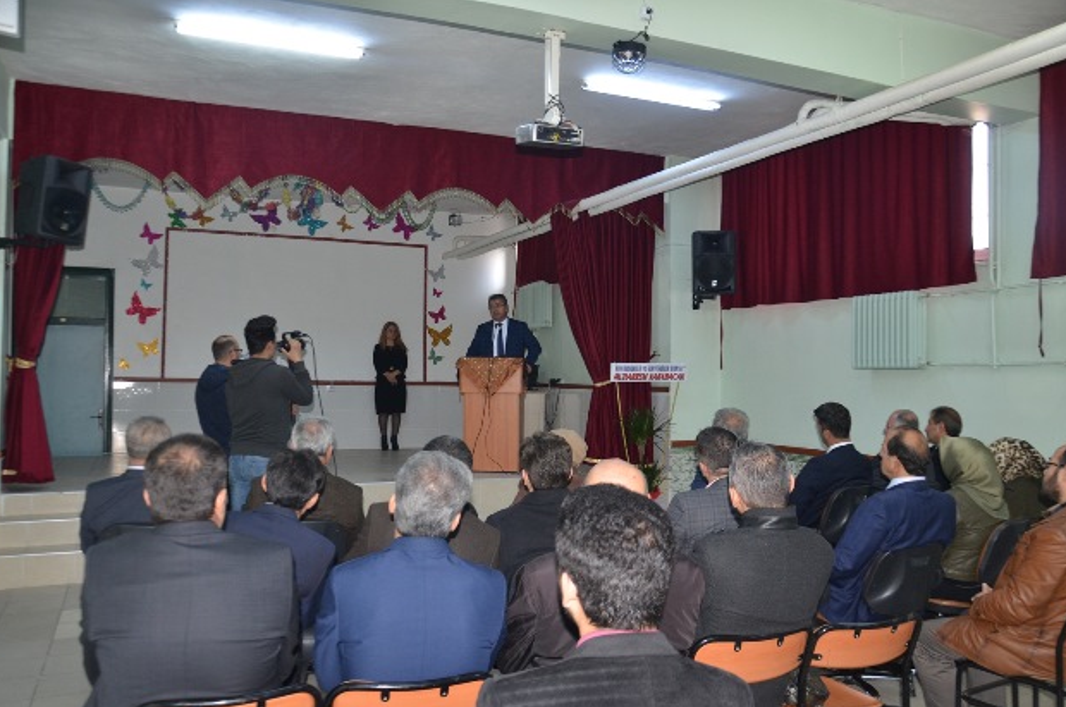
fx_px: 961
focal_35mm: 33
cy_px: 361
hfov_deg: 58.0
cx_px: 528
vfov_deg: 40.4
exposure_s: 1/60
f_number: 4.5
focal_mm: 21
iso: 500
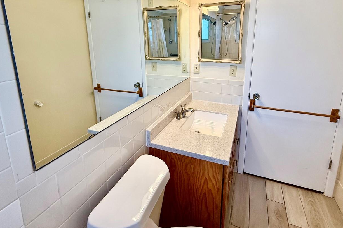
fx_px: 181
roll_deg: +0.4
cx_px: 185
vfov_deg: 62.7
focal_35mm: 19
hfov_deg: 86.7
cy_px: 73
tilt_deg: -10.1
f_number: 2.2
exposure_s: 1/120
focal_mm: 2.22
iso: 100
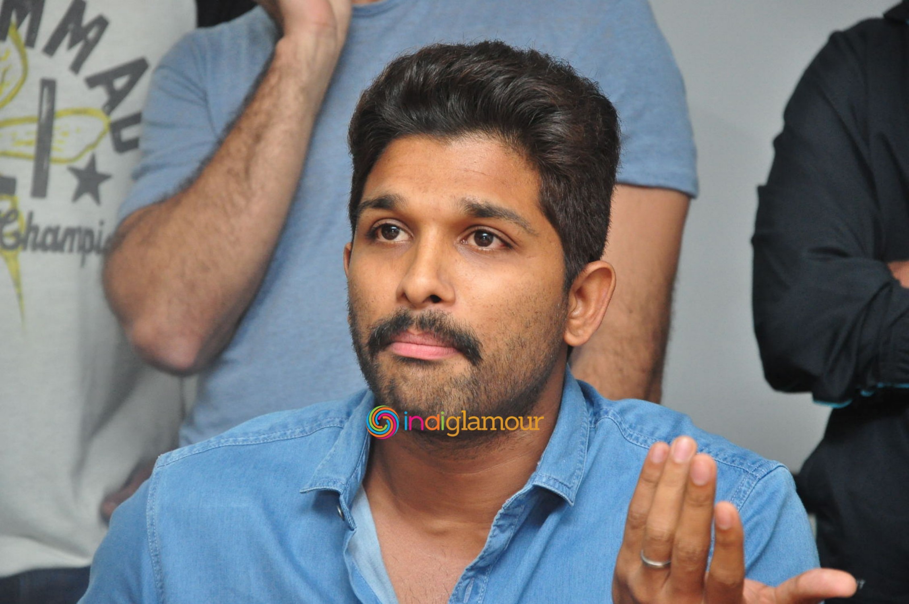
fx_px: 3972
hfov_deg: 13.1
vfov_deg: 8.7
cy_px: 302
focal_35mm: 158
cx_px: 454
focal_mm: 105
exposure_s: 1/125
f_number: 6.3
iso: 1600
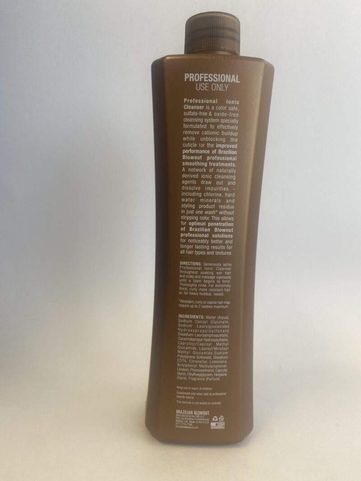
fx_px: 362
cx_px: 180
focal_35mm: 26
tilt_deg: -9.2
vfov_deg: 67.3
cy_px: 240
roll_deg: -1.6
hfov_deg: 53.1
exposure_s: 1/120
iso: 64
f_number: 1.8
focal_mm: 4.25
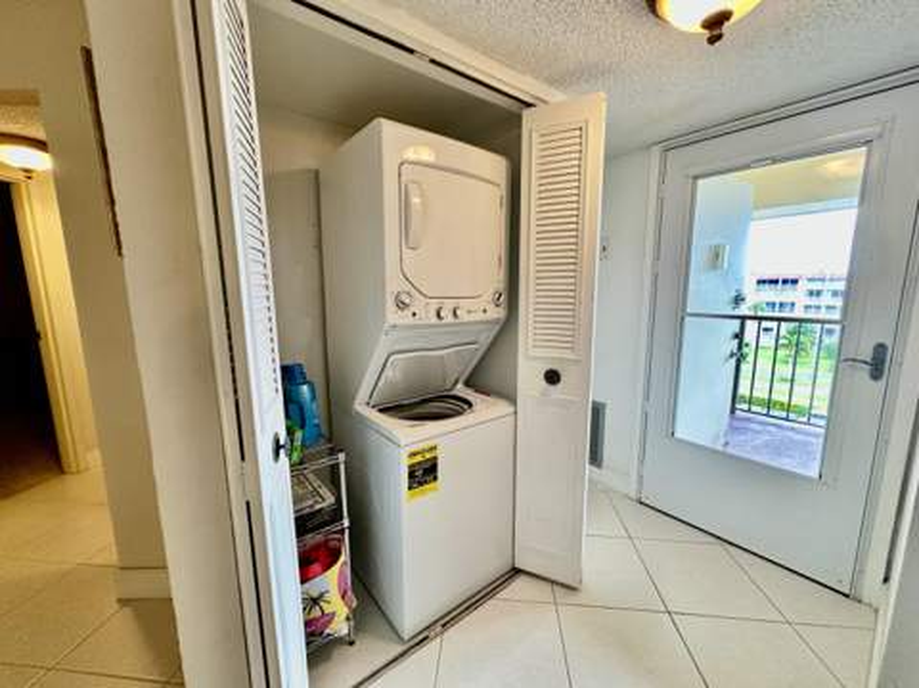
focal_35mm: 14
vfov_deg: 85.6
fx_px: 371
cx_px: 460
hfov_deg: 102.1
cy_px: 344
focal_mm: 2.22
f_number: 2.2
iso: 200
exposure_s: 1/120
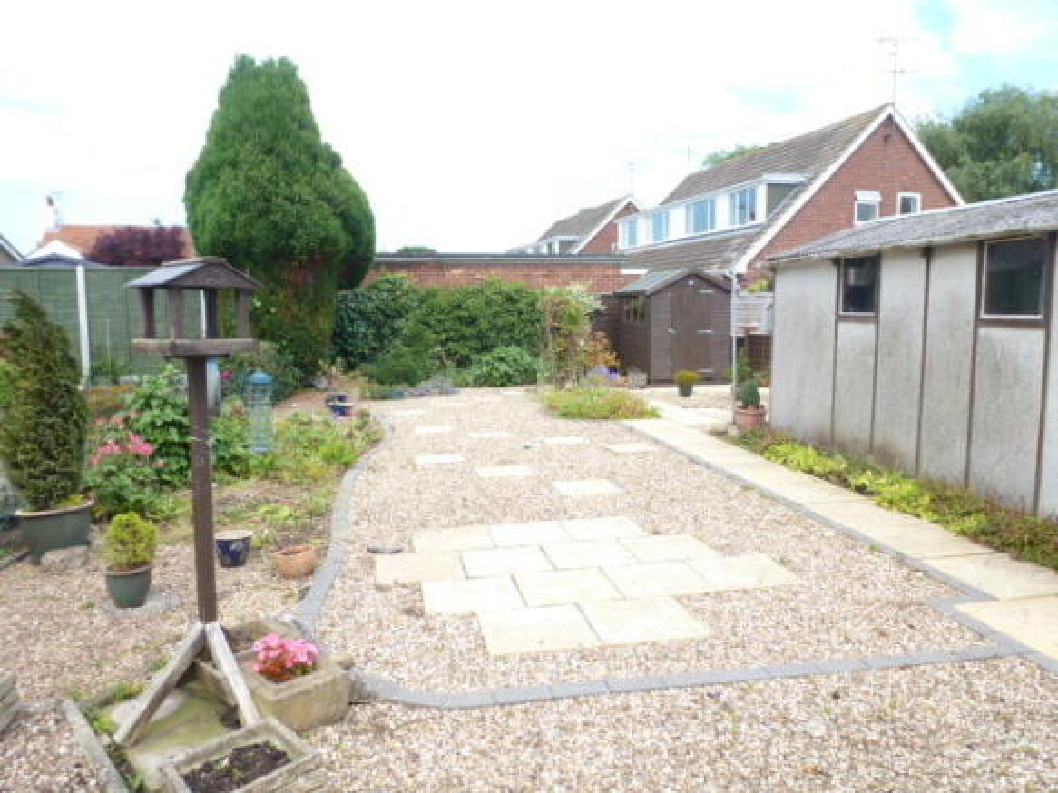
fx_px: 733
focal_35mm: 24
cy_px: 396
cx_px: 529
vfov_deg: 56.8
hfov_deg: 71.6
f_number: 3.3
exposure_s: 1/250
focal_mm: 4.3
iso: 100
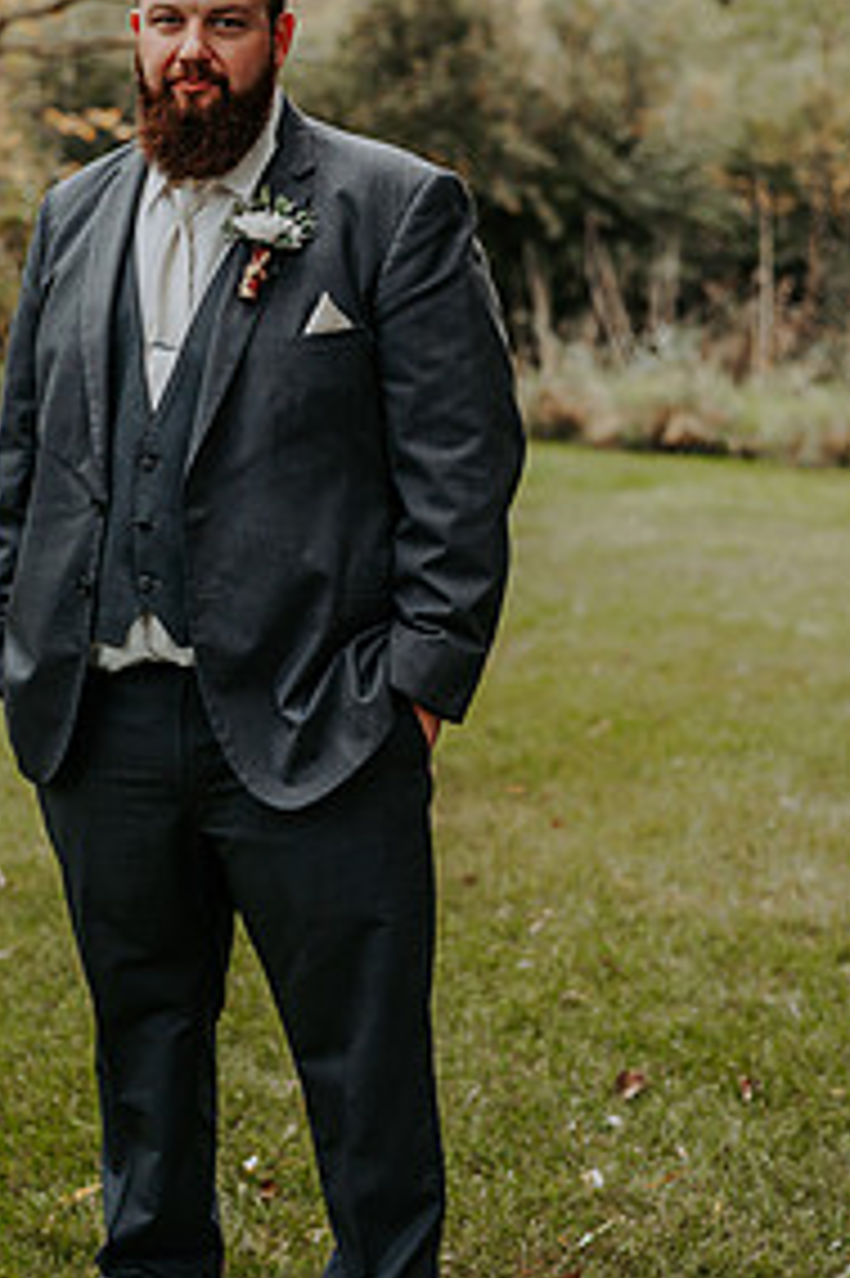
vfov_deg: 22.2
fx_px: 3262
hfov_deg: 14.8
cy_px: 616
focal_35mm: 92
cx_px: 187
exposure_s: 1/1000
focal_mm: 58
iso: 500
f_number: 2.8
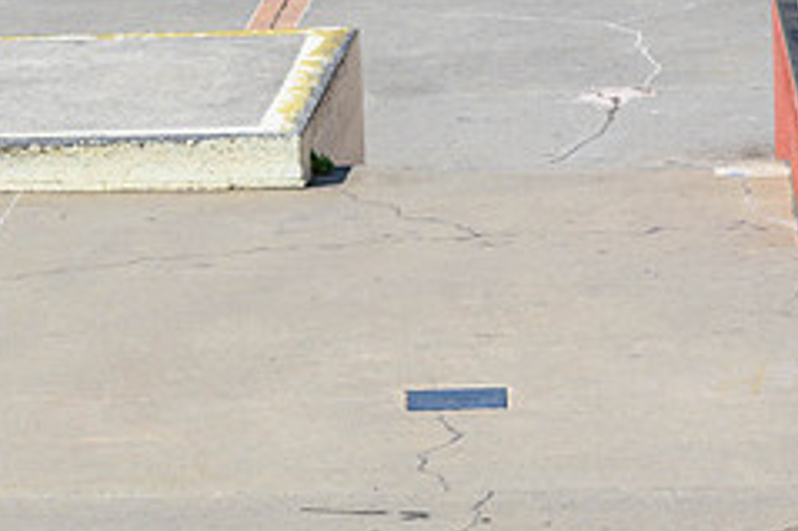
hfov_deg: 8.1
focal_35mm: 255
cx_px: 77
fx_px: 5648
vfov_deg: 5.4
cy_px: 442
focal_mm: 70
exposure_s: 1/1000
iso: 200
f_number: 8
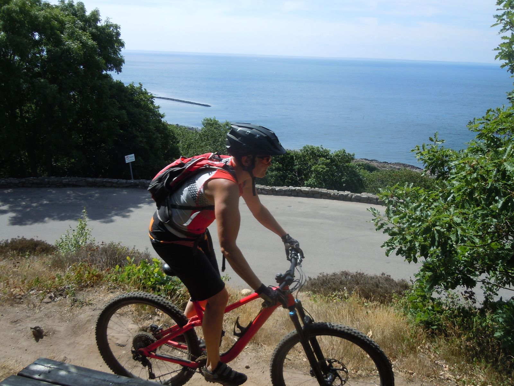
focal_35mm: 30
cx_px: 257
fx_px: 445
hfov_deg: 60.0
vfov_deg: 46.8
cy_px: 193
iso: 100
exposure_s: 1/800
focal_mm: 5.4
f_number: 3.5
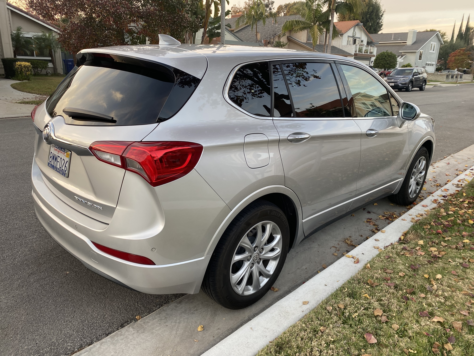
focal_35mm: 26
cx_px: 237
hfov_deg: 67.3
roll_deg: -1.7
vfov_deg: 53.1
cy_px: 178
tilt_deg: -17.7
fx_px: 356
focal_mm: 4.25
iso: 64
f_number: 1.8
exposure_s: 1/121
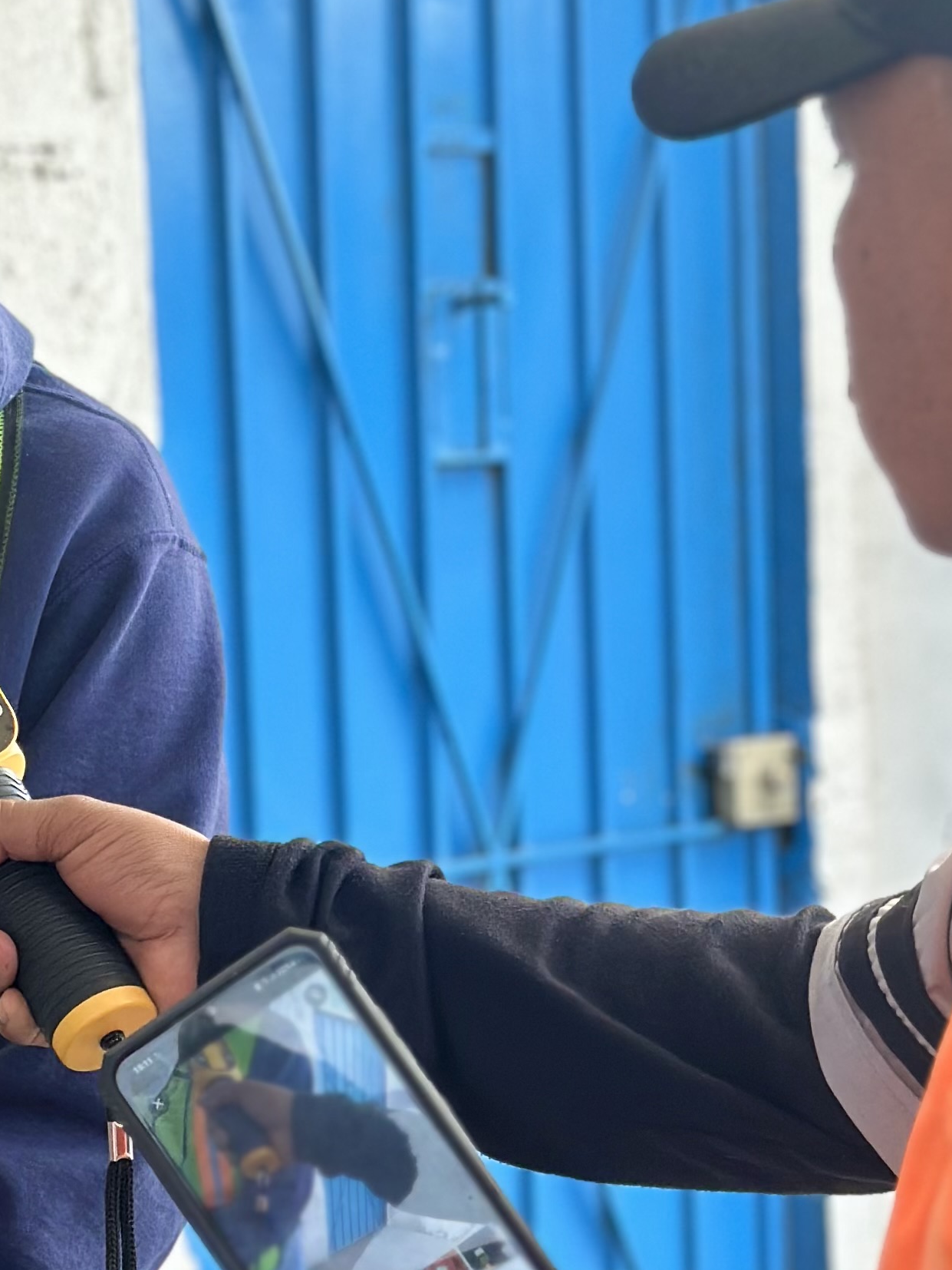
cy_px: 924
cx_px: 643
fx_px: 4289
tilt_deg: -6.9
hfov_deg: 12.6
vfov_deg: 16.8
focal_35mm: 117
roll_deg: +1.9
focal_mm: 6.86
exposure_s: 1/541
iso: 80
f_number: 1.78
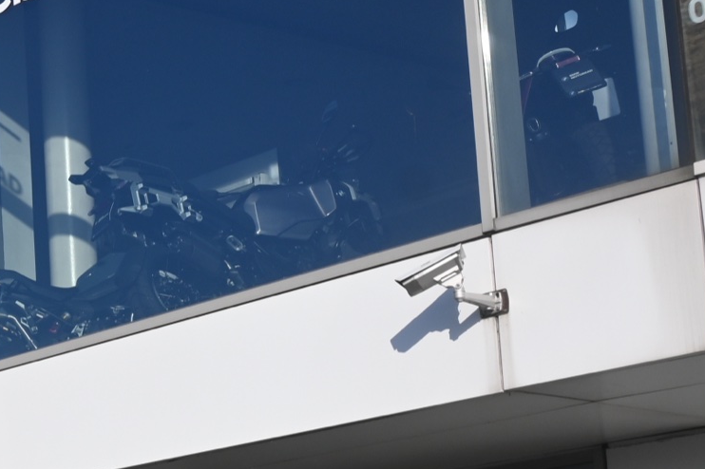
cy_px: 394
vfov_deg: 12.5
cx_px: -484
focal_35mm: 109
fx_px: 2128
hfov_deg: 16.4
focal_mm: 21
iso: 100
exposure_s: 1/400
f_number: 7.1
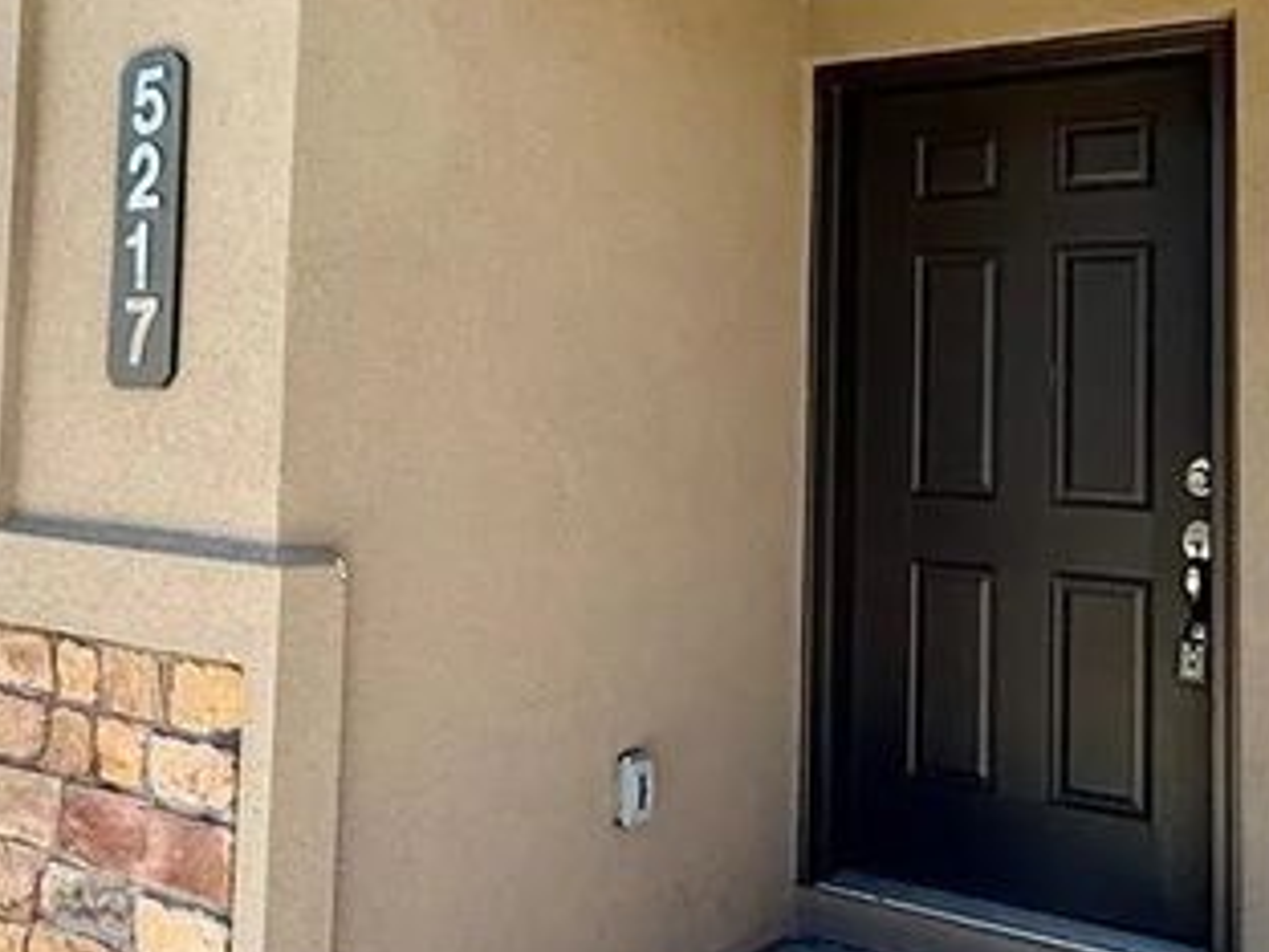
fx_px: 1686
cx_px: 358
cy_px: 289
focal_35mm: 46
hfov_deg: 40.4
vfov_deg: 31.2
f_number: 2.2
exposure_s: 1/379
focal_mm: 2.22
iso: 50
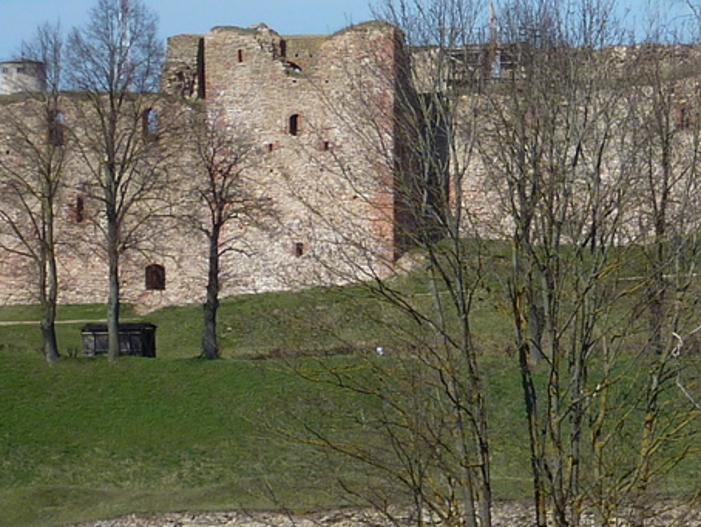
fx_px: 4498
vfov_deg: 6.7
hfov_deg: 8.7
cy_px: 402
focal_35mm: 222
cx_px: 1002
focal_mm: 10.3
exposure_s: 1/500
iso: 80
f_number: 5.6
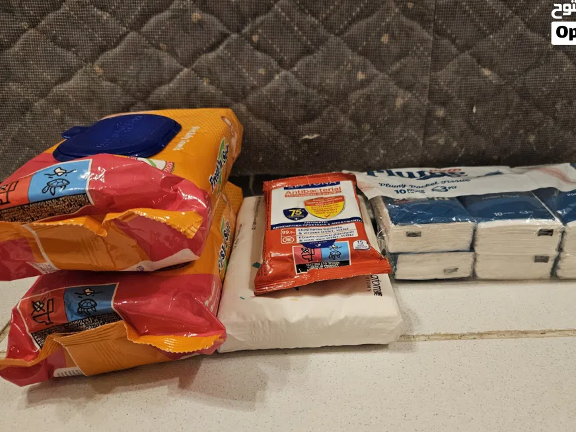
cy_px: 235
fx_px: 449
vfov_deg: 51.3
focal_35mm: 27
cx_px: 325
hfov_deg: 65.1
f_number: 1.8
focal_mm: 5.4
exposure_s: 1/142
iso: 400
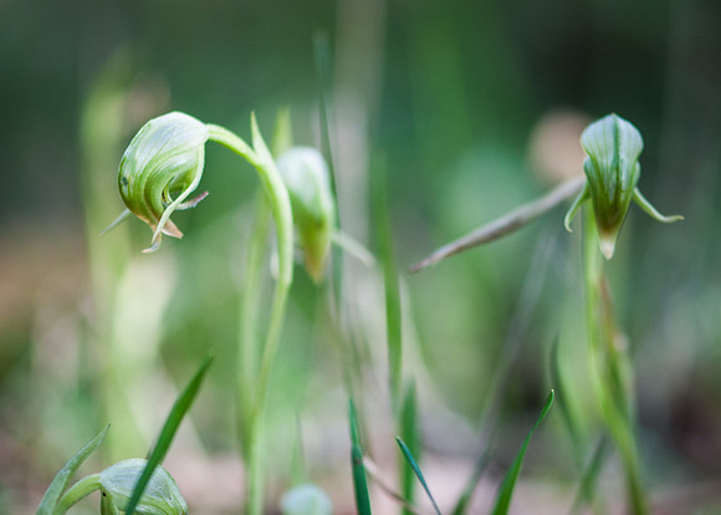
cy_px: 178
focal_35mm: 220
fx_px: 4500
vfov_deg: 6.5
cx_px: 416
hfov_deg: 9.2
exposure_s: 1/250
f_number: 3
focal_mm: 105
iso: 200
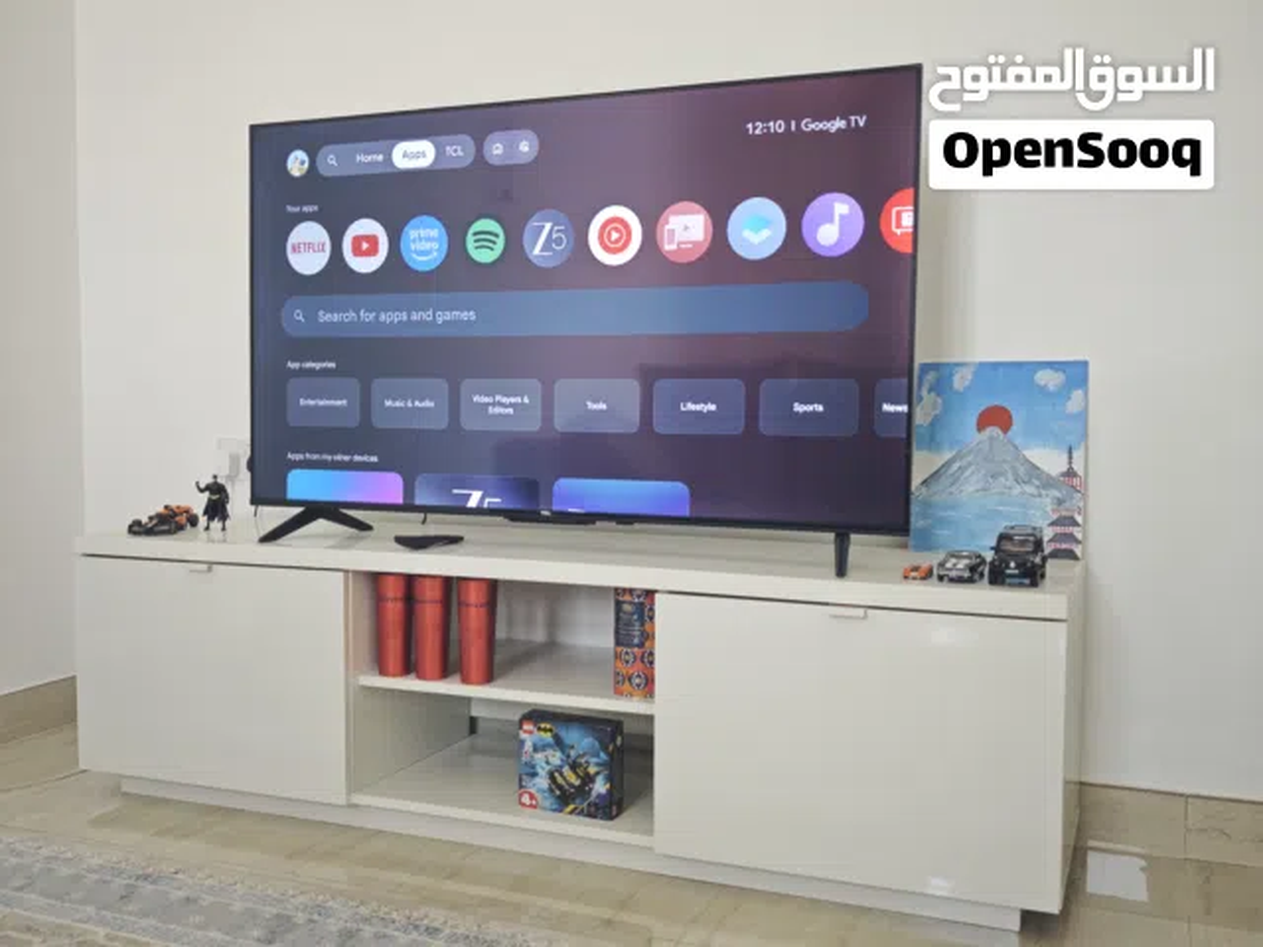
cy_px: 474
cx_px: 632
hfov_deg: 52.6
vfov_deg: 40.7
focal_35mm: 35
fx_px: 1277
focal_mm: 6.55
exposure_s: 1/50.7
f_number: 1.62
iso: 500
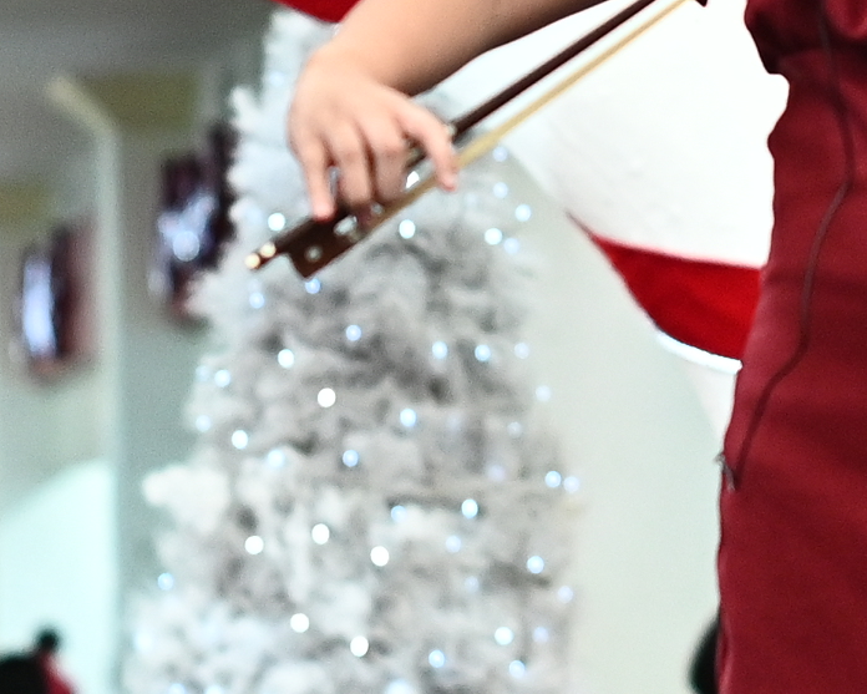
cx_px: 848
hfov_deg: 6.5
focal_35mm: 298
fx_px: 7648
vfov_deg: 5.2
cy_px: -143
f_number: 2.2
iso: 1600
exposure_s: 1/320
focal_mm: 50
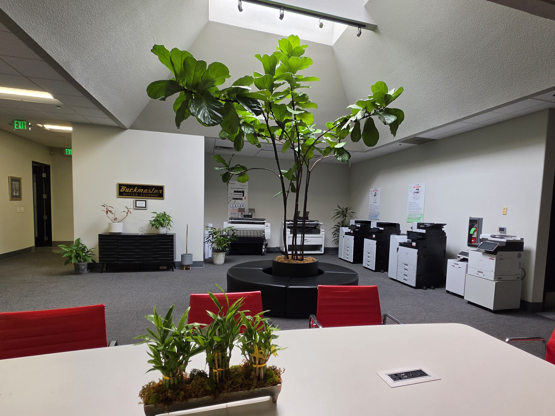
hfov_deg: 87.5
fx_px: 289
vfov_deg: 71.3
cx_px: 305
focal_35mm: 18
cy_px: 233
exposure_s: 1/120
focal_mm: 2.2
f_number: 1.9
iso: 40
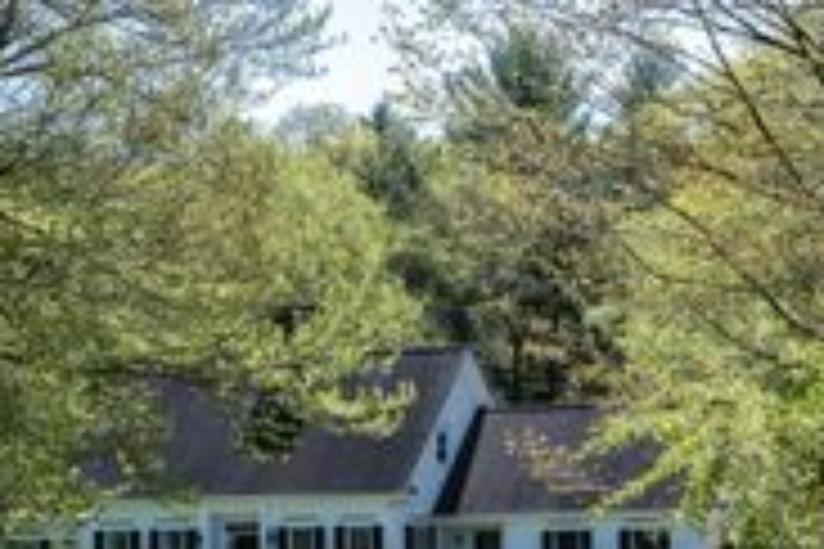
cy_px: 745
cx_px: 666
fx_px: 4371
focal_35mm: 191
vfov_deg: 7.1
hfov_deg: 10.7
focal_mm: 70
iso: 125
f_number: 10
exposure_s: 1/125
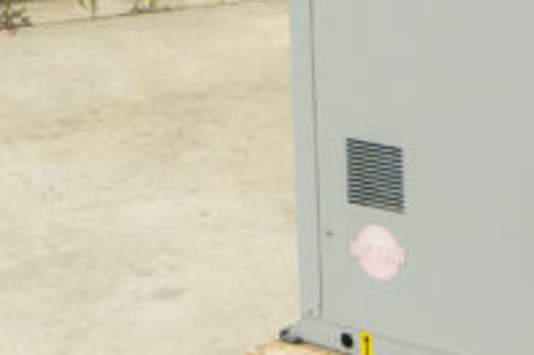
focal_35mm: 125
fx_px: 1853
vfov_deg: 10.6
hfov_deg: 15.4
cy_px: -145
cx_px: 737
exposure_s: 1/160
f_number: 5.6
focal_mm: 24
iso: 250
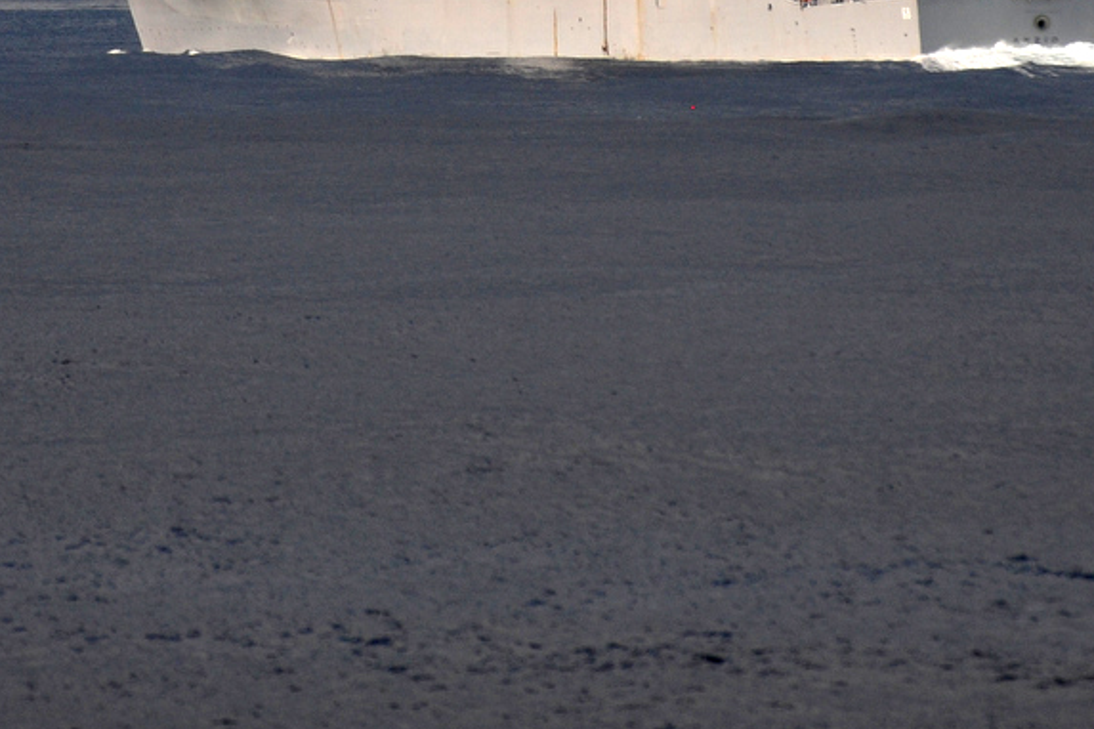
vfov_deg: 0.9
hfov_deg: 1.4
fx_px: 44516
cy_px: -458
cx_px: 500
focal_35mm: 1465
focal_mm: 400
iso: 400
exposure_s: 1/3000
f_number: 4
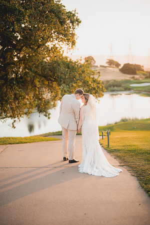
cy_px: 112
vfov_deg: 39.6
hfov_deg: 27.0
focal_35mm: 50
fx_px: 312
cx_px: 75
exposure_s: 1/500
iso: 125
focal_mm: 50
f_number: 1.2
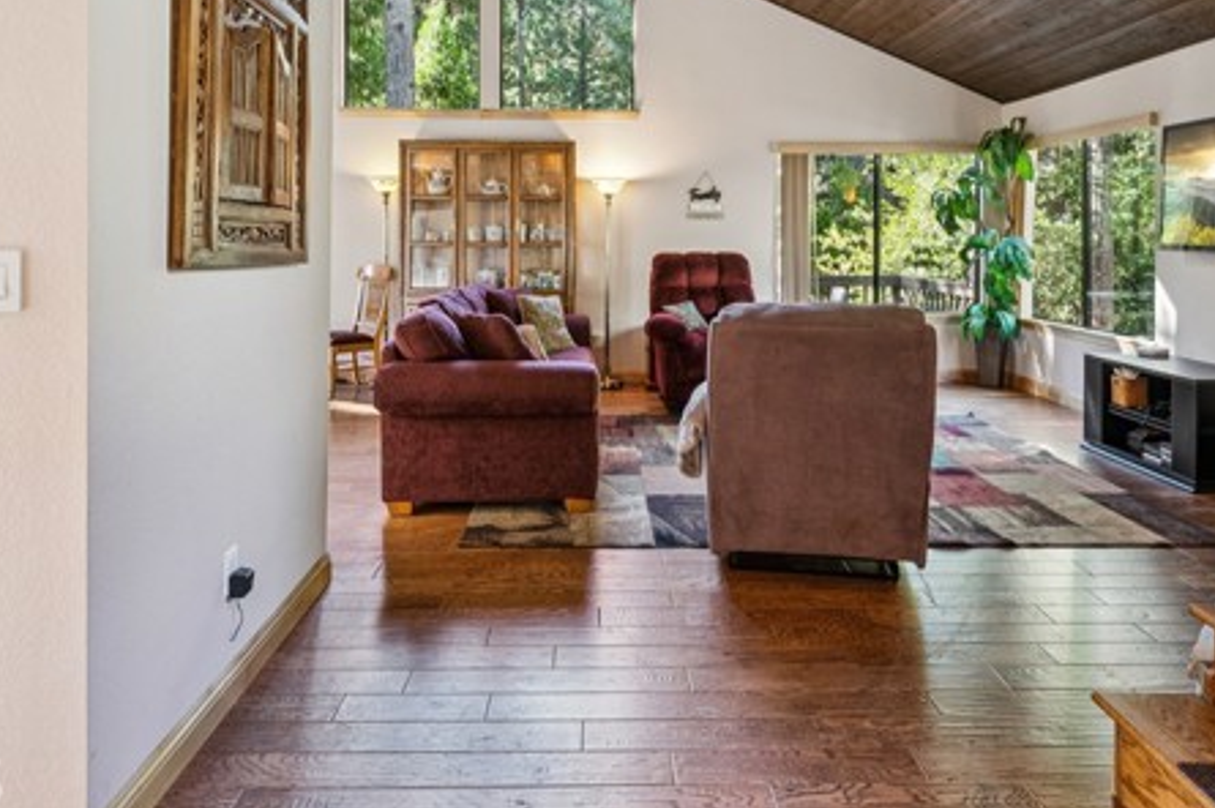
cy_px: 237
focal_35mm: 24
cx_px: 612
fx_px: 819
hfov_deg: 73.1
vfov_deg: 51.0
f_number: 13
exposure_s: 1.3
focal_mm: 16.9
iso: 100
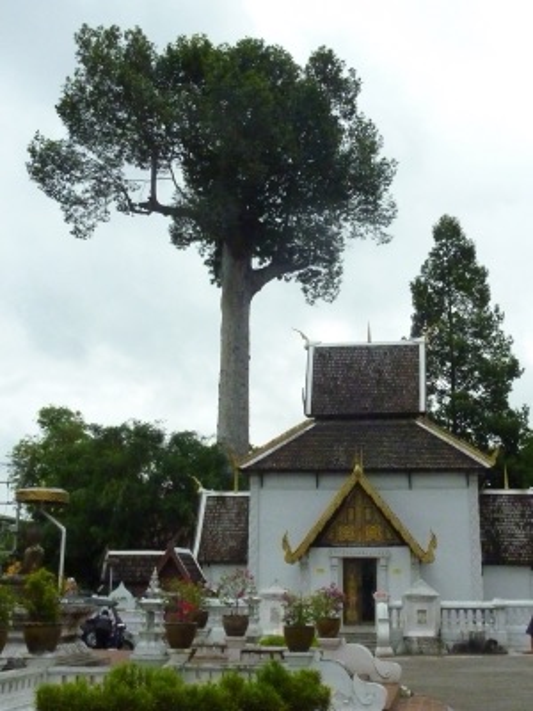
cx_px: 266
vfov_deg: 50.1
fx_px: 760
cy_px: 356
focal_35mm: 37
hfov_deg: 38.7
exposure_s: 1/1600
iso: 800
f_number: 6.3
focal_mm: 6.1
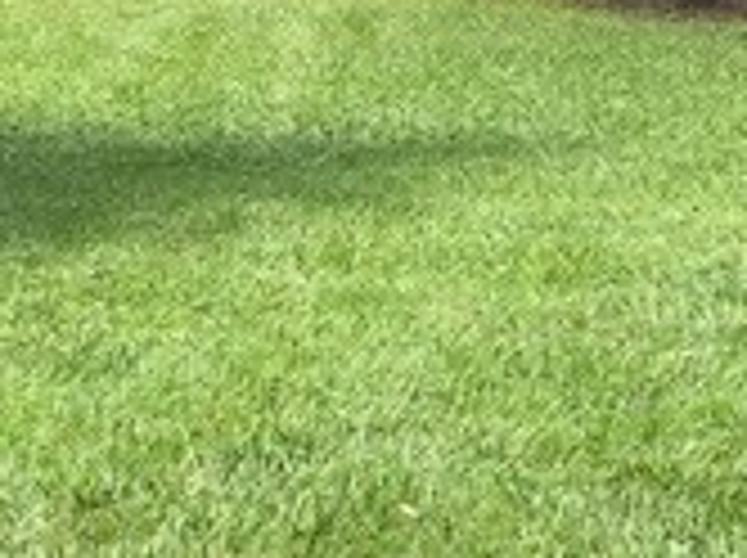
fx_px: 2327
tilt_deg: -9.4
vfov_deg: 13.7
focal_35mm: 108
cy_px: 184
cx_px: 576
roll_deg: -0.5
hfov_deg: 18.1
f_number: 1.8
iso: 20
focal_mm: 3.99
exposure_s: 1/805
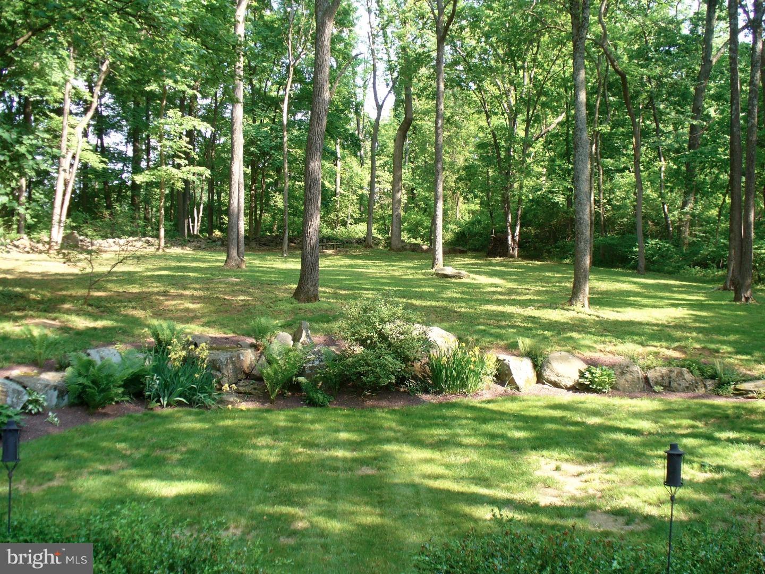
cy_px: 287
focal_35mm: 37
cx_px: 382
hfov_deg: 50.1
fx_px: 818
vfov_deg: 38.7
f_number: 2.8
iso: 80
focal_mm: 6.1
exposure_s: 1/100
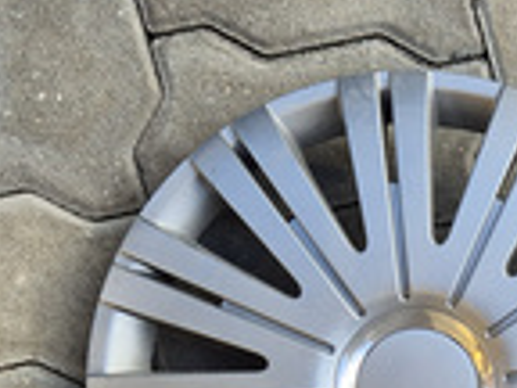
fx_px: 1434
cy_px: 410
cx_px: 697
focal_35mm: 96
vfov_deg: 15.1
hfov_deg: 18.8
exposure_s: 1/321
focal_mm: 5.4
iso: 25
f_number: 1.8
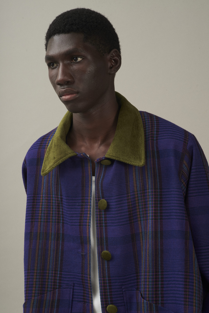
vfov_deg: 19.4
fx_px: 913
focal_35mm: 105
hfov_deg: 13.1
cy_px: 156
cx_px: 104
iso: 200
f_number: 13
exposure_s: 1/160
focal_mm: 105
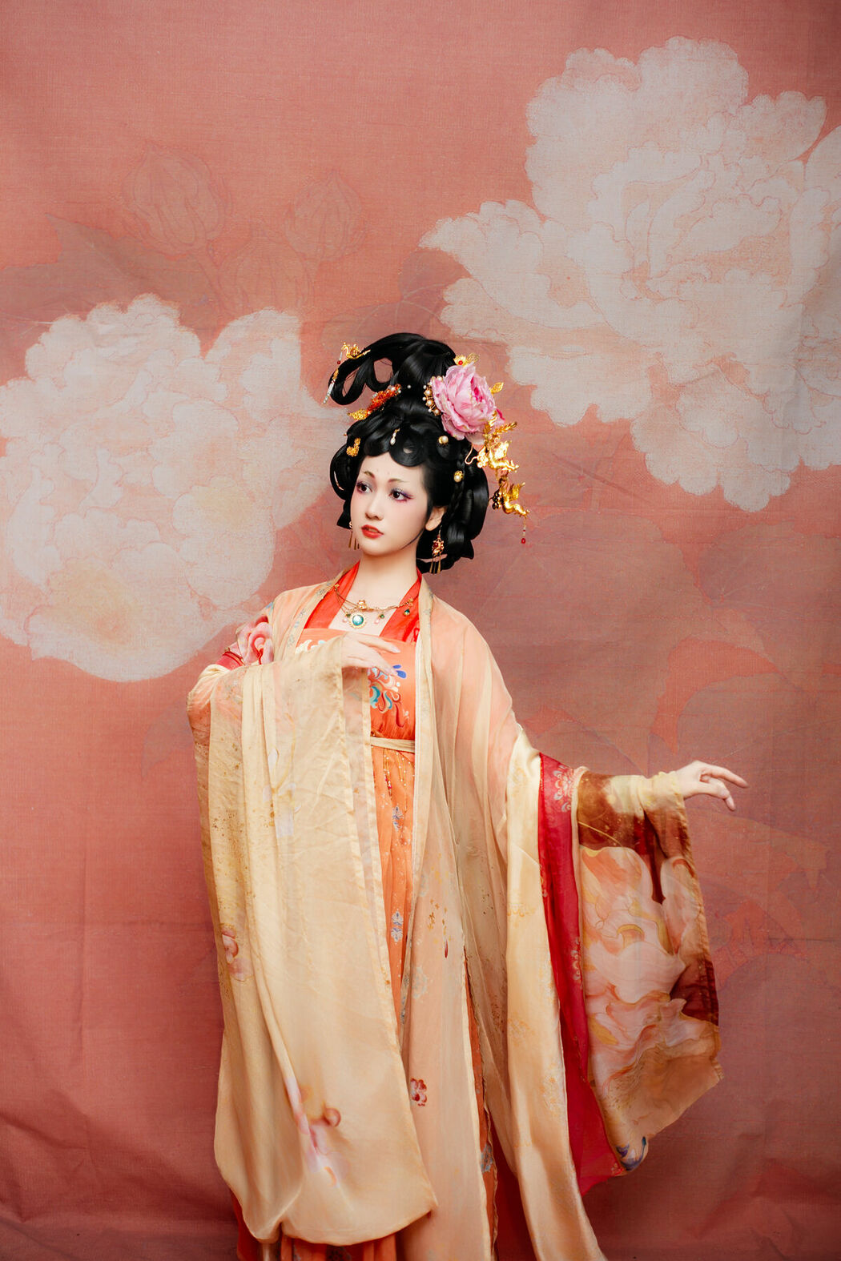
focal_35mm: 49
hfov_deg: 27.5
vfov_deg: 40.3
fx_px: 1717
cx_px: 420
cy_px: 630
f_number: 2.8
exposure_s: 1/160
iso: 100
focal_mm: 50
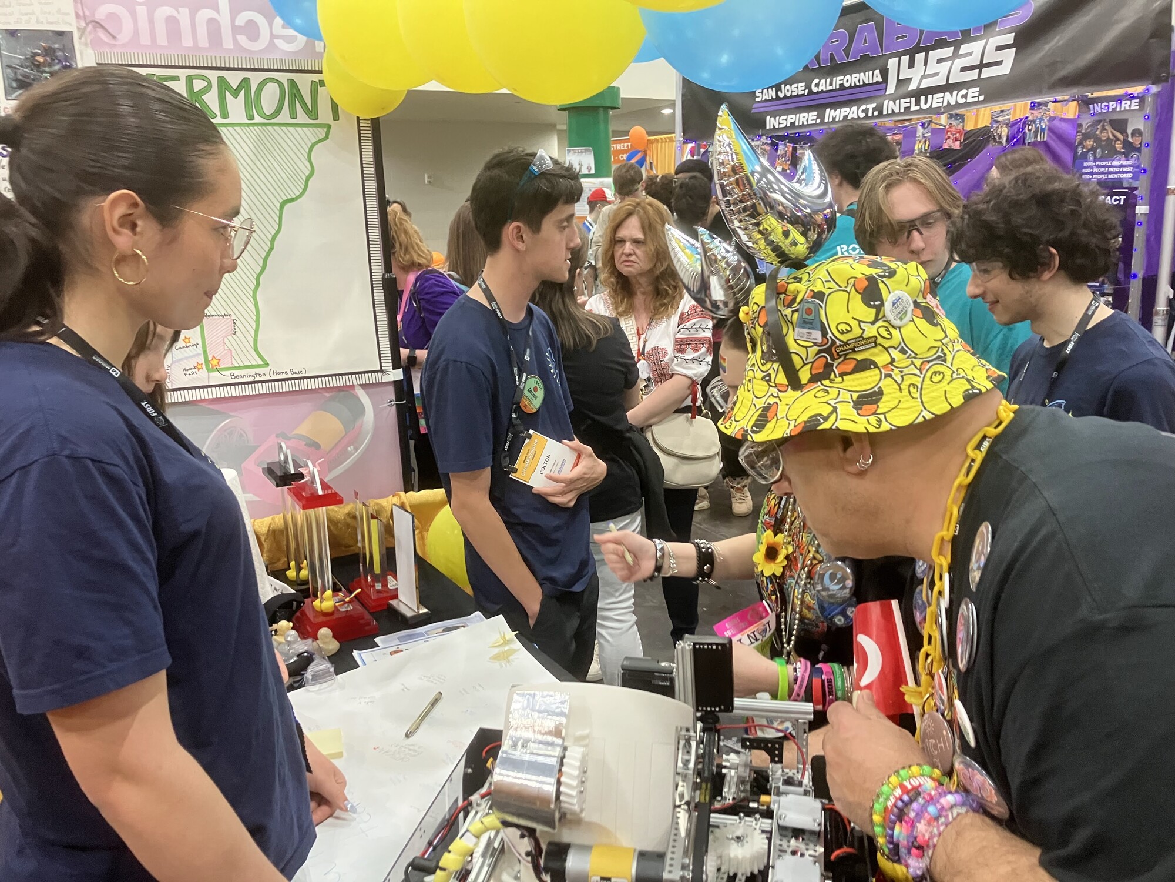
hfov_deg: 63.4
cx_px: 588
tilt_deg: -13.8
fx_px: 950
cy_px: 441
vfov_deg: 49.7
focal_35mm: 28
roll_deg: +0.4
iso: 250
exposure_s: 1/60
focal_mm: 3.99
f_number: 1.8
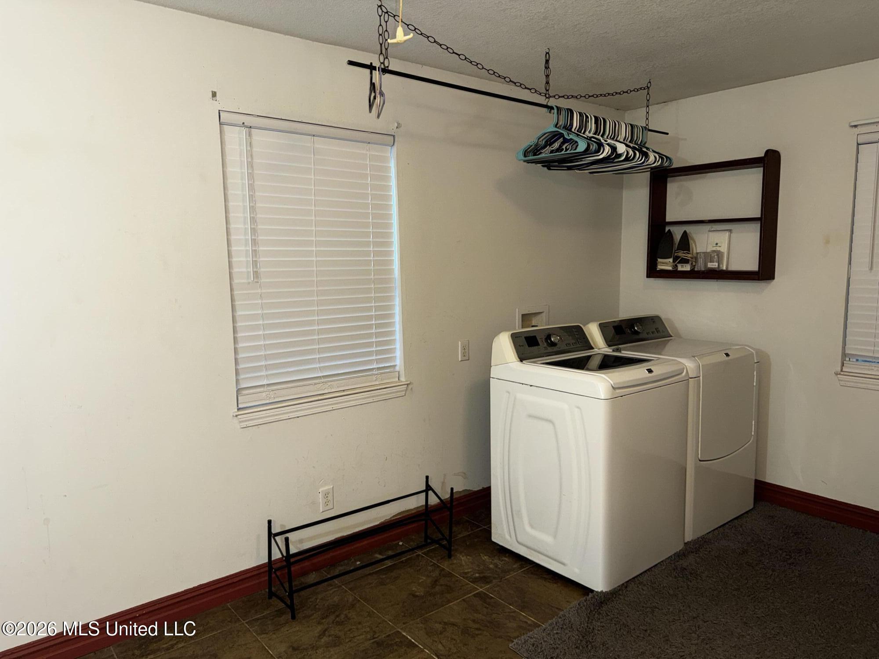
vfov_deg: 56.8
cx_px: 440
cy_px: 330
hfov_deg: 71.6
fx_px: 609
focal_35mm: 24
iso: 64
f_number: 1.78
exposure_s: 1/24
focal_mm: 6.76
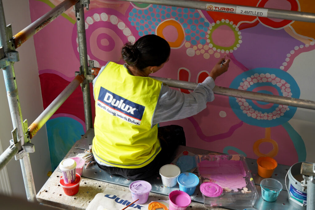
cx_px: 158
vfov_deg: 28.7
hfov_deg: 41.9
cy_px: 105
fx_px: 411
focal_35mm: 47
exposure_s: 1/60
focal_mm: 47
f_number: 8
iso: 640
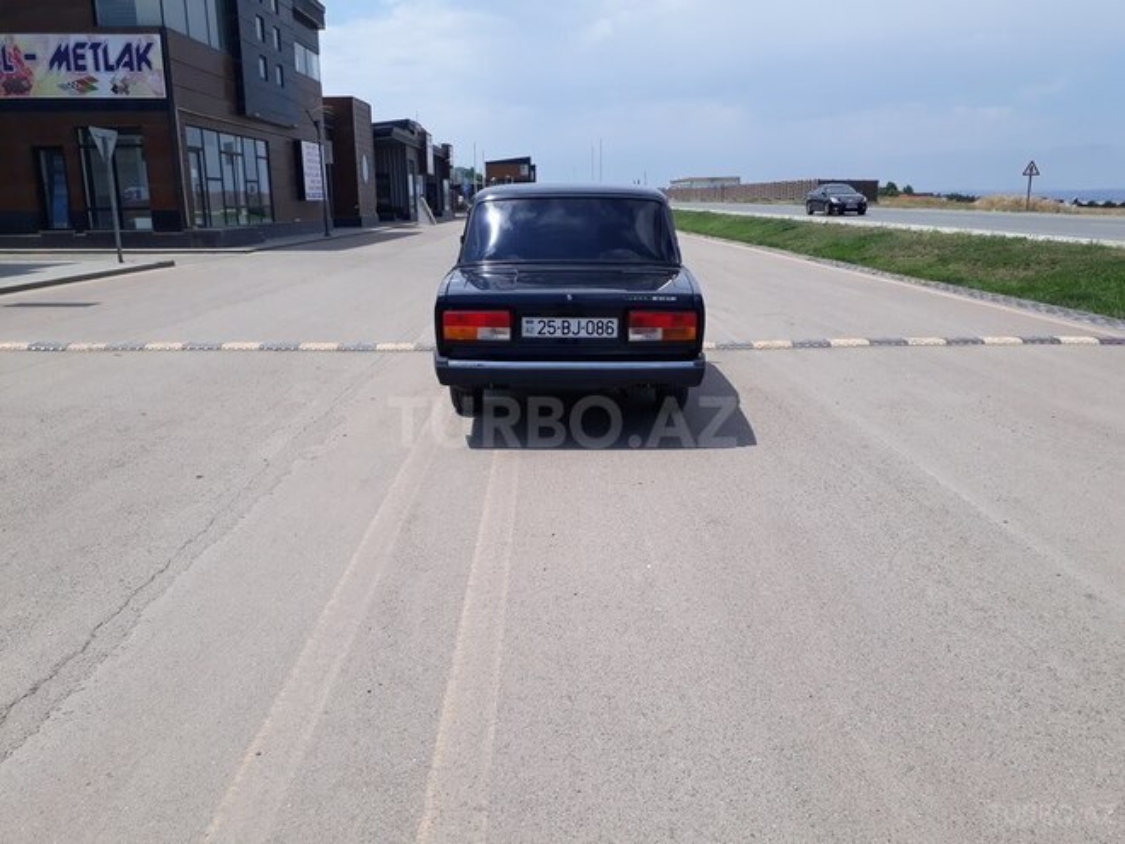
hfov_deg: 65.3
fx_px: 877
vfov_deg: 51.4
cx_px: 562
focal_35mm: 27
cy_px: 422
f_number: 1.9
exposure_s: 1/1938
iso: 40
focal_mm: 3.6
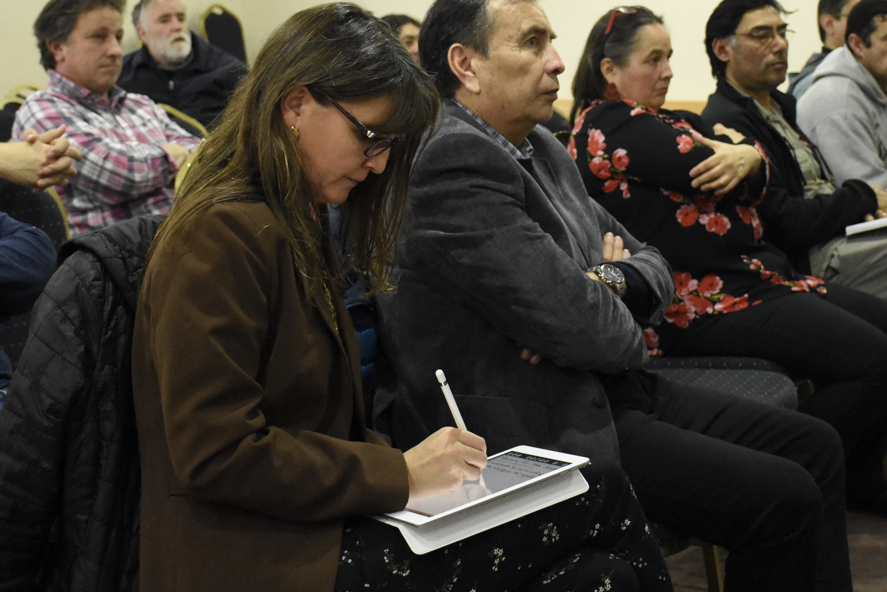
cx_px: 549
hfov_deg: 27.6
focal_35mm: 73
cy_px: 137
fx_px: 1799
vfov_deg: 18.5
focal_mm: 30
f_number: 4
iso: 5000
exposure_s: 1/125
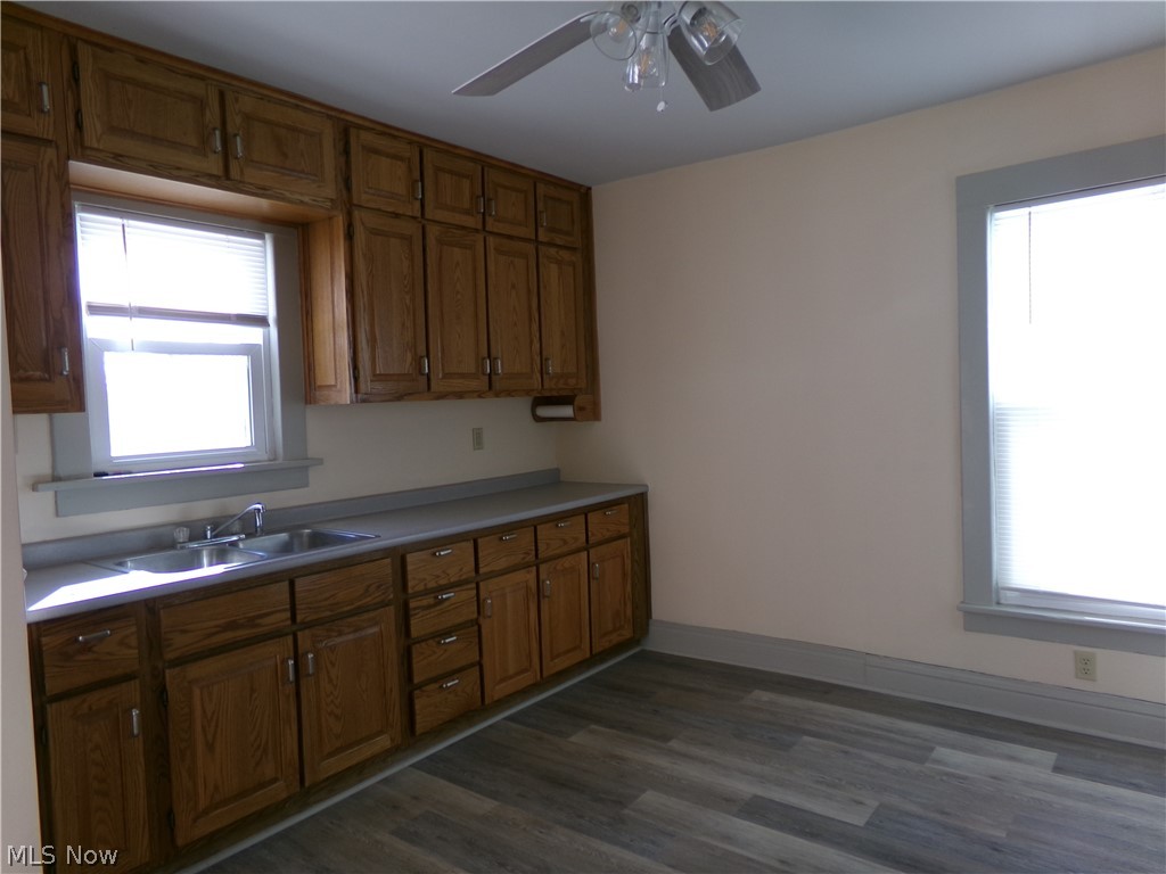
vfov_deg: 56.8
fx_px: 808
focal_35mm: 24
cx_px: 583
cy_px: 437
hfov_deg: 71.6
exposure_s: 1/70
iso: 100
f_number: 3.7
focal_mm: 4.3
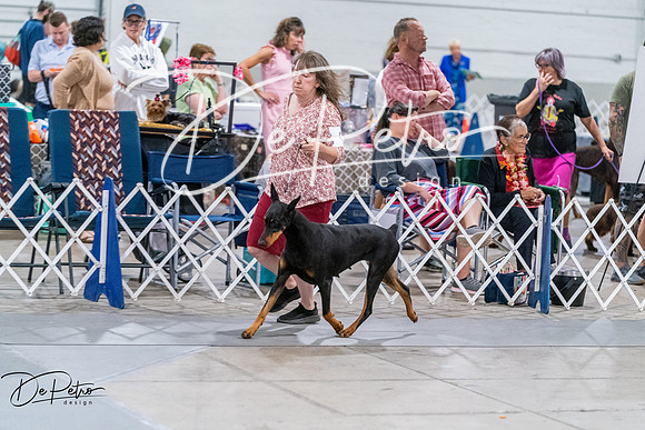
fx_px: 2330
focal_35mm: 130
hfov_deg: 15.8
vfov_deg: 10.6
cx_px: 322
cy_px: 215
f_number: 3.2
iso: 6400
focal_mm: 130
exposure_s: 1/320
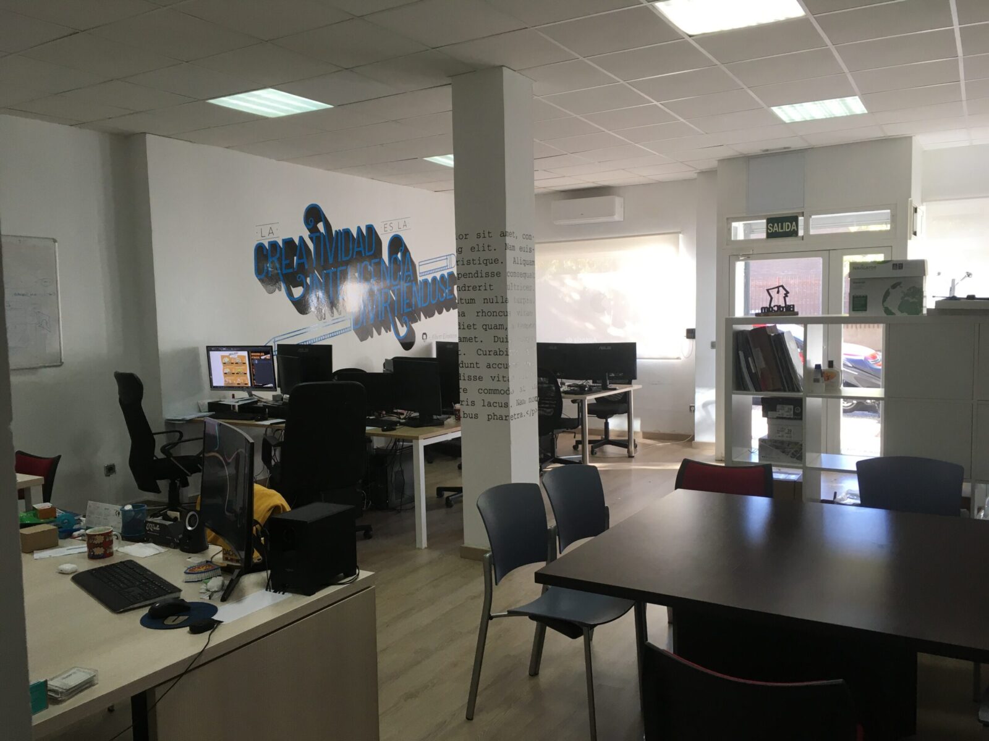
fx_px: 829
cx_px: 494
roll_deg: +1.7
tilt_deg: -4.7
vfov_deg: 48.2
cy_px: 370
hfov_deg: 61.7
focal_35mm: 29
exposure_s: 1/33
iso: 32
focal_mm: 4.15
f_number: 2.2
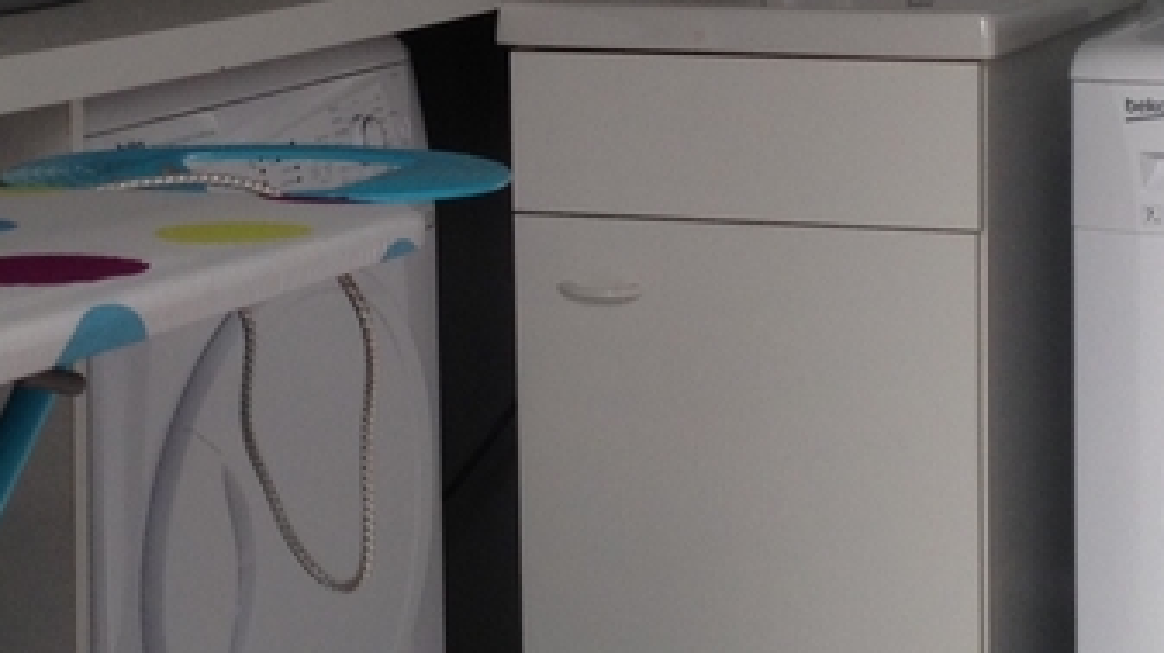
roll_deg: +1.2
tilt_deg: -3.4
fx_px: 3578
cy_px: 38
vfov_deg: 10.4
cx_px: 608
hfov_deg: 18.5
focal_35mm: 116
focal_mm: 4.28
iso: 50
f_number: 2.4
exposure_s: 1/120
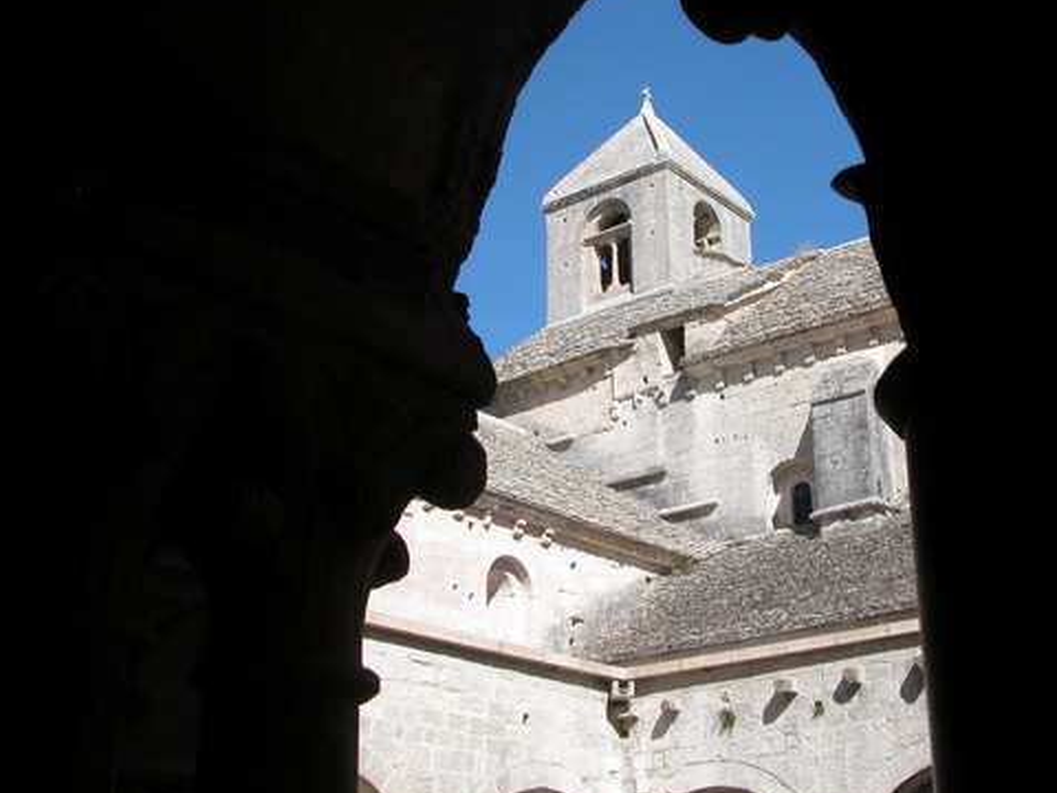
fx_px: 1466
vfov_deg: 30.1
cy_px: 293
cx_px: 636
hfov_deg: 39.5
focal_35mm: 48
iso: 100
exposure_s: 1/294
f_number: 6.3
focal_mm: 9.2
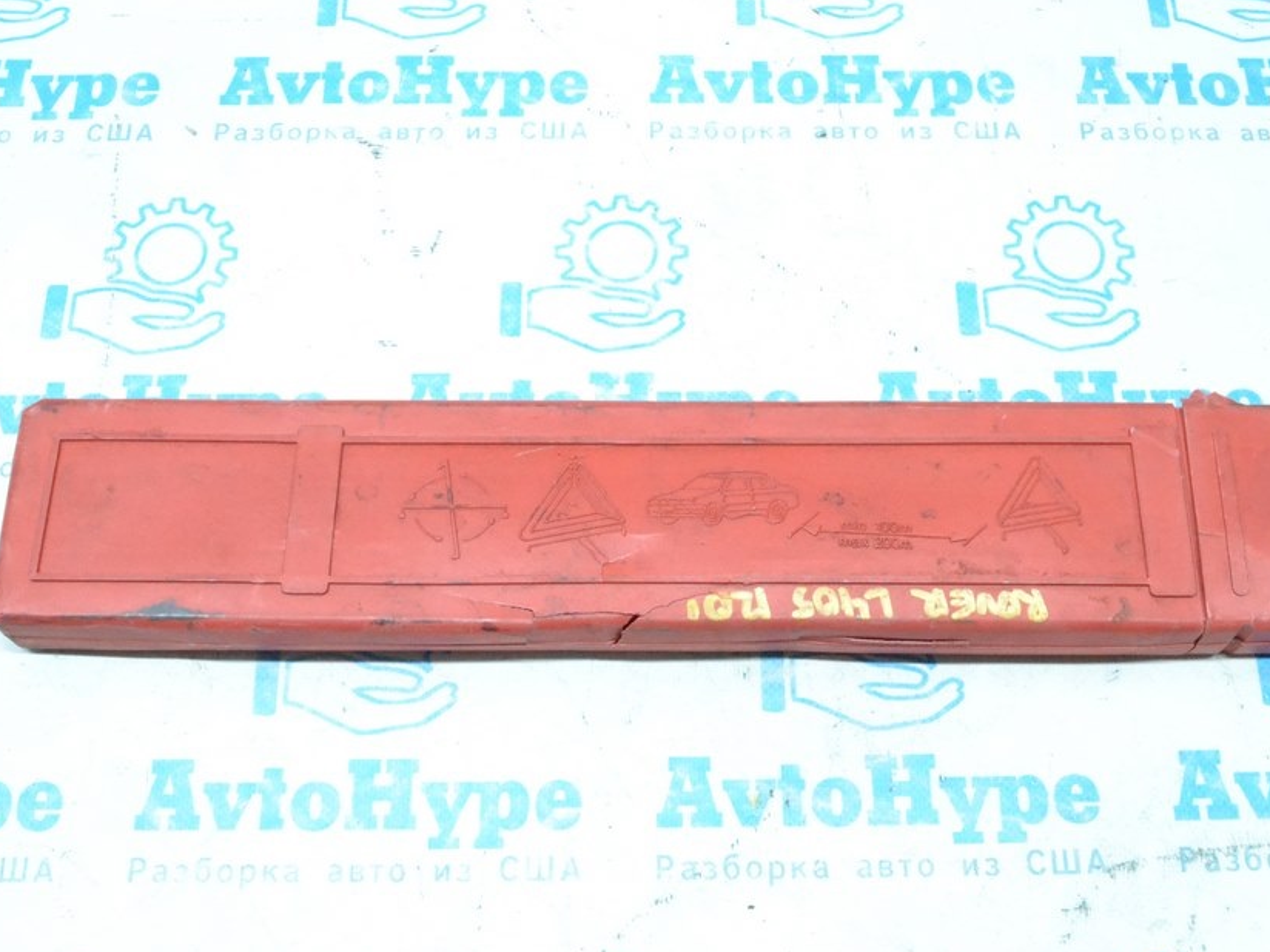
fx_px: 1578
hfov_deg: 43.8
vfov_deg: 33.6
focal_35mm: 43
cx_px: 669
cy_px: 484
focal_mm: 24
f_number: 10
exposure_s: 1/125
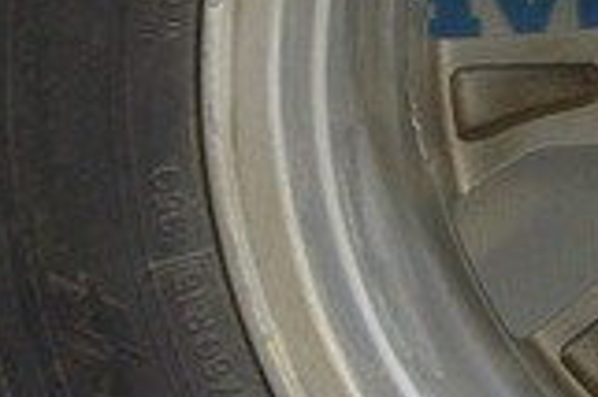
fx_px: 2854
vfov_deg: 7.9
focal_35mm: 172
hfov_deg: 11.6
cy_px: -2
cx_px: 787
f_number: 3.5
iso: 400
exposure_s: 1/50
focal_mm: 18
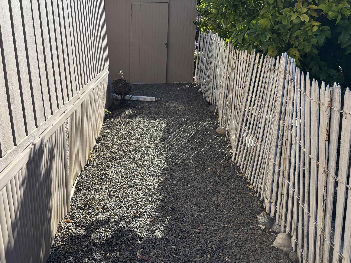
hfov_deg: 53.2
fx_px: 345
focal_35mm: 34
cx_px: 125
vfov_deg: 41.5
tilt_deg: -10.5
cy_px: 99
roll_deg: +3.6
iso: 50
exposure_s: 1/2778
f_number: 1.6
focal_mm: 5.96
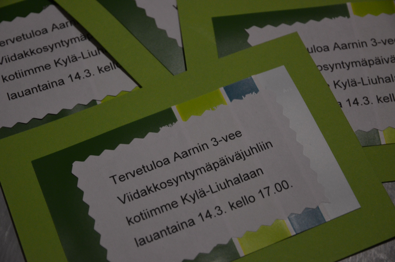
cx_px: 198
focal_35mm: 82
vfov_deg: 16.5
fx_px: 903
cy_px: 131
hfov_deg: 24.7
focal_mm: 55
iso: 1600
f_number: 5.3
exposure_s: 1/13
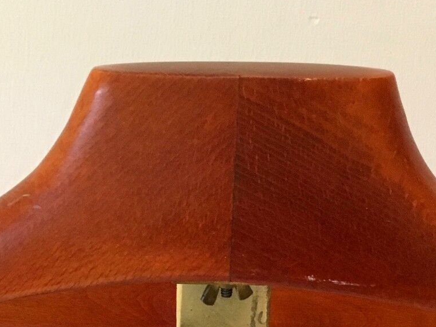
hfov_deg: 25.7
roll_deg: -0.9
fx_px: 957
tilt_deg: -22.4
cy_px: 397
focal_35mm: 76
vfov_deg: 18.3
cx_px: 211
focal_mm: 4.15
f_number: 2.2
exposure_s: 1/25
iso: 200
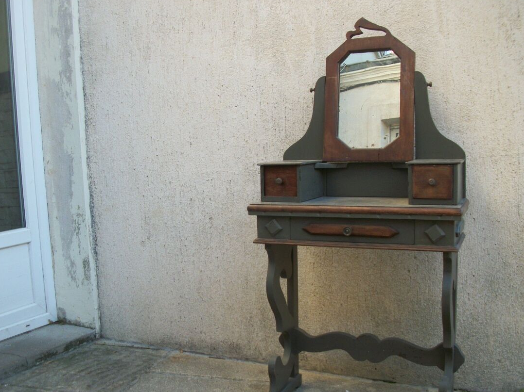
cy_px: 227
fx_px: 575
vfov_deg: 37.6
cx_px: 229
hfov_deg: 48.9
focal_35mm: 38
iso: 80
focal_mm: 5.7
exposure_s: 1/160
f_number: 2.9
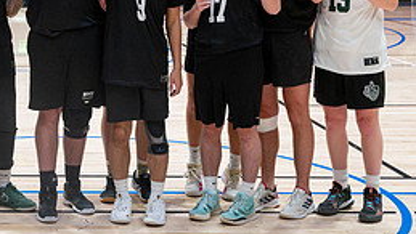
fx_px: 1048
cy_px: -6
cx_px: -34
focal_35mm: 95
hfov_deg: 21.4
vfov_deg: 12.6
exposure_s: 1/125
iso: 5000
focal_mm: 37
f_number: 6.3
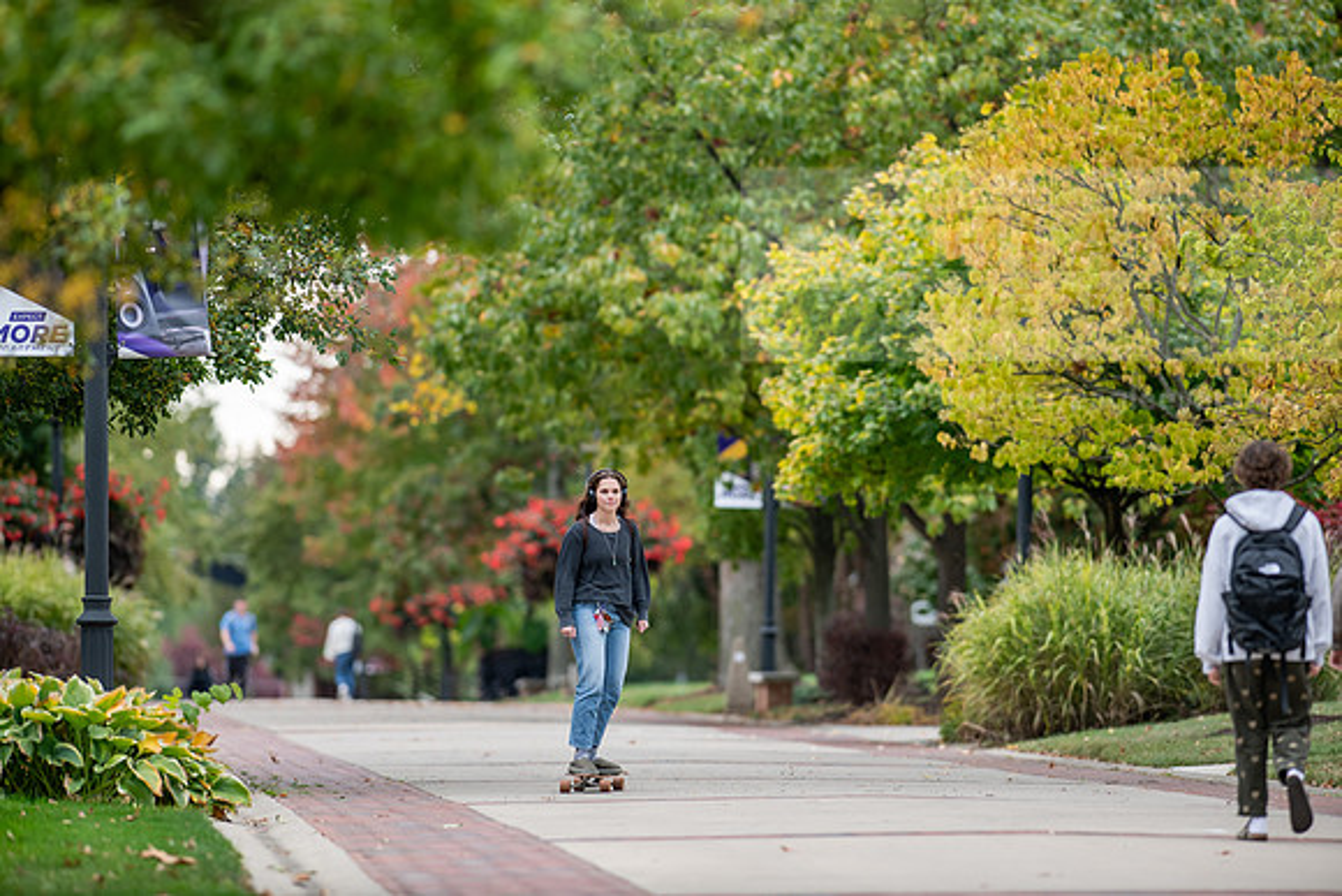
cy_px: 448
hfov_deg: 6.9
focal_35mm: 300
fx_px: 11185
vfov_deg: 4.6
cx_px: 671
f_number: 3.5
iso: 250
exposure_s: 1/640
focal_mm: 300
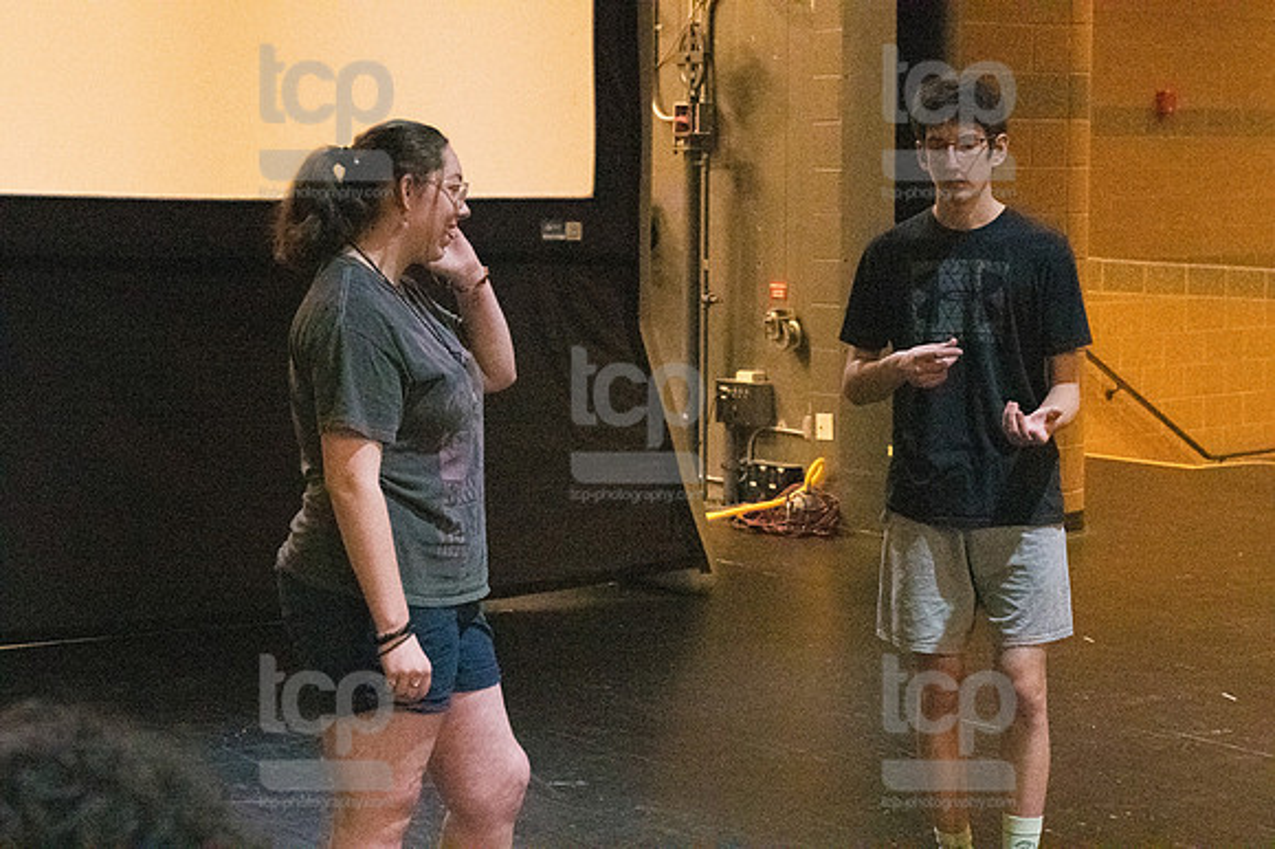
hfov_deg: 27.0
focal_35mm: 75
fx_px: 2655
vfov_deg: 18.2
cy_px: 424
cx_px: 638
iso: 25600
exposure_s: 1/400
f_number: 5.6
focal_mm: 50
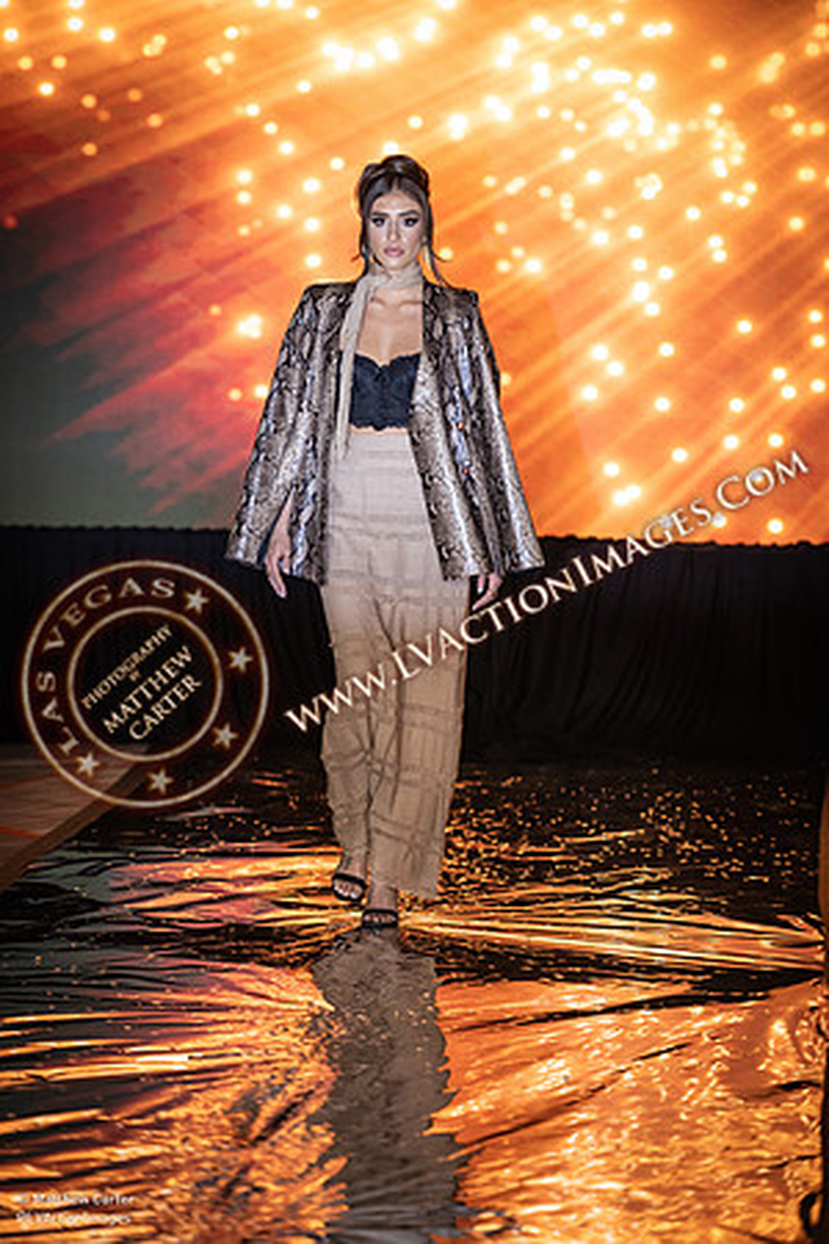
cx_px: 414
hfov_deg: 8.9
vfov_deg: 13.2
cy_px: 622
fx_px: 5354
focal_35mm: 155
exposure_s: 1/250
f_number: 2.8
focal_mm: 155
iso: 1600
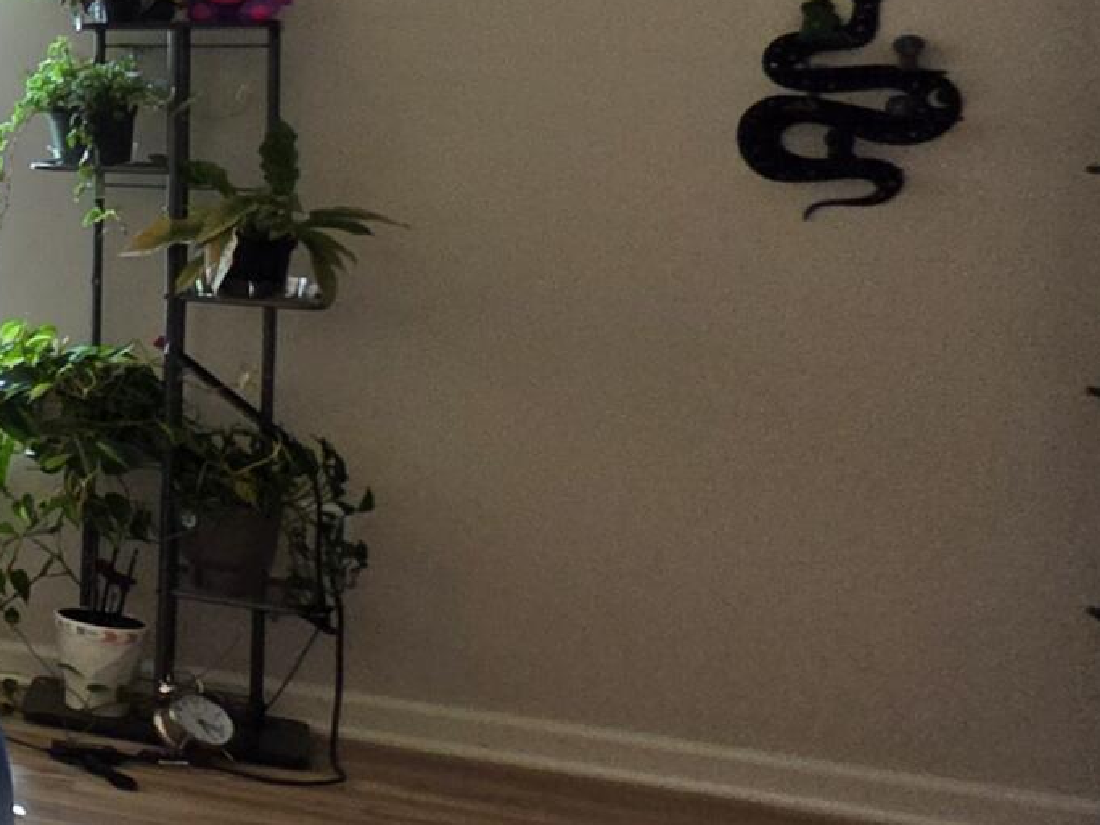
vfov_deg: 25.1
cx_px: -1304
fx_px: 1811
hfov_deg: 17.3
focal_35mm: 57
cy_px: 140
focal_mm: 2.2
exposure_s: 1/120
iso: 50
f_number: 1.9
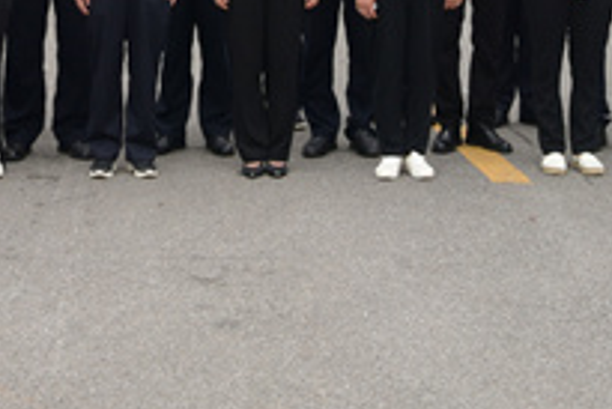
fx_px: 1922
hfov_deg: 18.0
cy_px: -312
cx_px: 137
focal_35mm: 113
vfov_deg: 11.3
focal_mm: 29
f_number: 8
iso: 100
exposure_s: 1/125
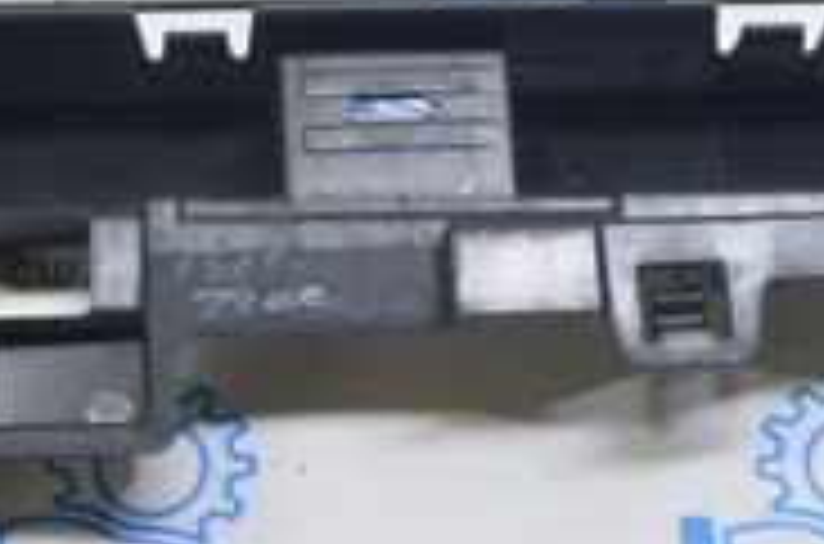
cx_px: 270
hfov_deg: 19.4
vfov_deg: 12.8
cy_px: 34
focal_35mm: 105
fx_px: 2397
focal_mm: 20
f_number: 5.6
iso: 400
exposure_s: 1/20
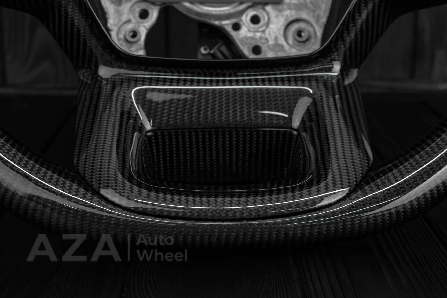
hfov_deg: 37.8
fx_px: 652
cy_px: 149
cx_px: 224
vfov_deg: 25.8
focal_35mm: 52
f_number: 6.3
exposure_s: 1/125
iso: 500
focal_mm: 35
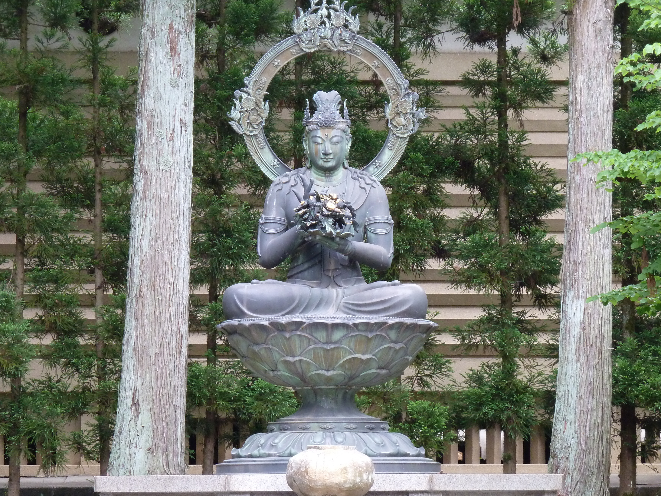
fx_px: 2788
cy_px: 258
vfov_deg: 10.2
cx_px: 329
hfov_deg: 13.5
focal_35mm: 146
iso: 250
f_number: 4.4
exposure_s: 1/40
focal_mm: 21
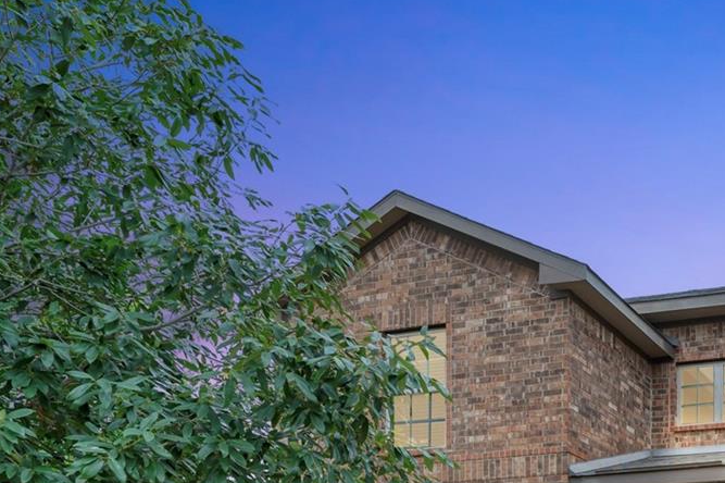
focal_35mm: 43
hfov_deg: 37.8
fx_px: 866
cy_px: 696
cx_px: 800
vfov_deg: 25.0
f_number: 7.1
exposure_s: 1/1250
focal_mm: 14
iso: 100
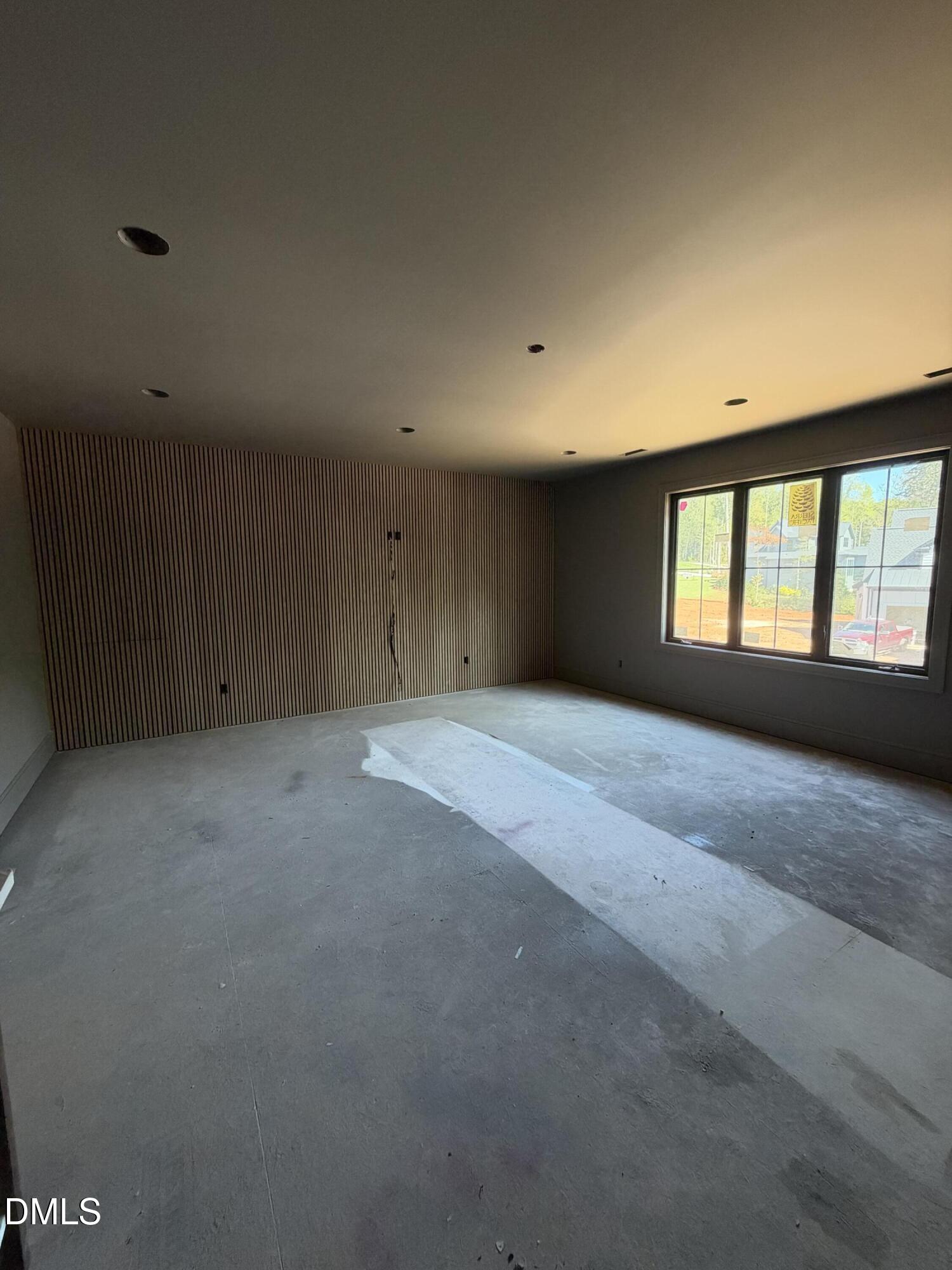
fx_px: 513
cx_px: 476
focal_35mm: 14
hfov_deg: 85.7
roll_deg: +0.8
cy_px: 635
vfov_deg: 102.1
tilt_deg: -6.6
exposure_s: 1/75
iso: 320
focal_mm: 2.22
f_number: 2.2
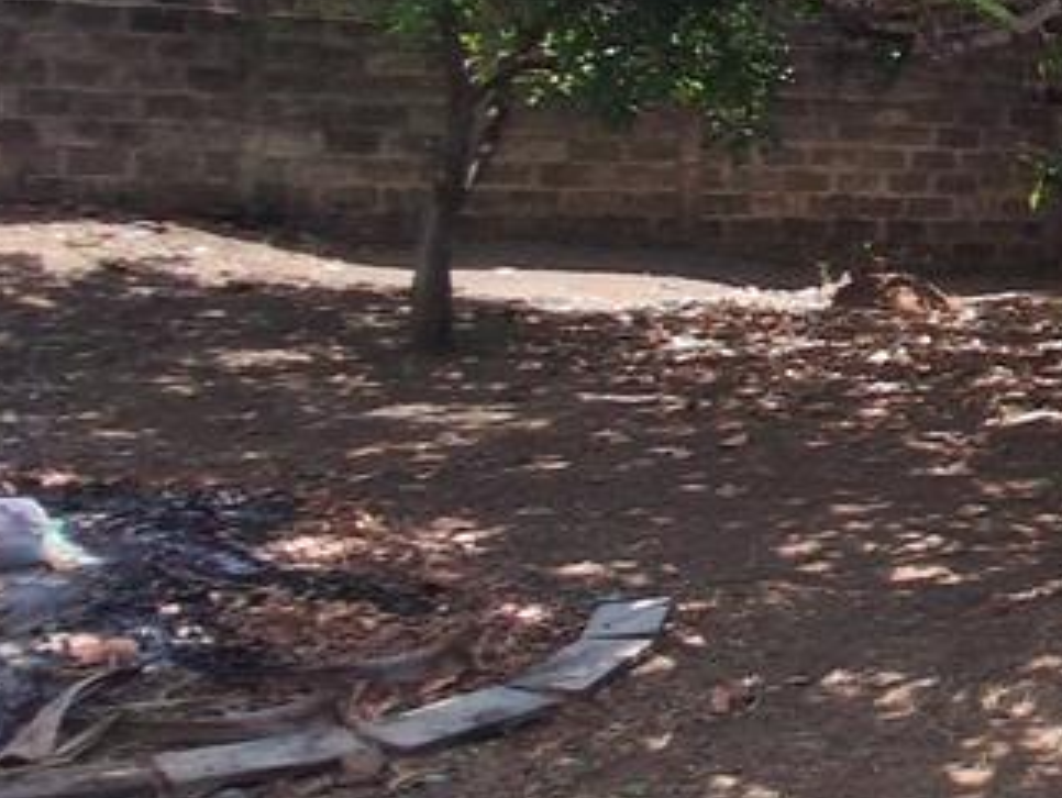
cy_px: 138
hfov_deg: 25.8
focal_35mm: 54
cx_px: 1613
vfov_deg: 26.5
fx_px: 1658
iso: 50
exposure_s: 1/945
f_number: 2.2
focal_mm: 1.4
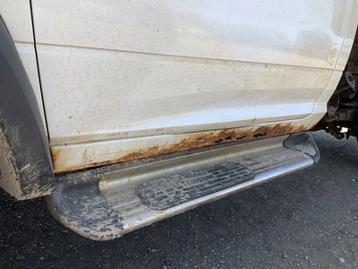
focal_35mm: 29
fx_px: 300
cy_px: 134
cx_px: 179
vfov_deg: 48.2
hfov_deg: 61.7
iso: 25
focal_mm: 3
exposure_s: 1/551
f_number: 1.8
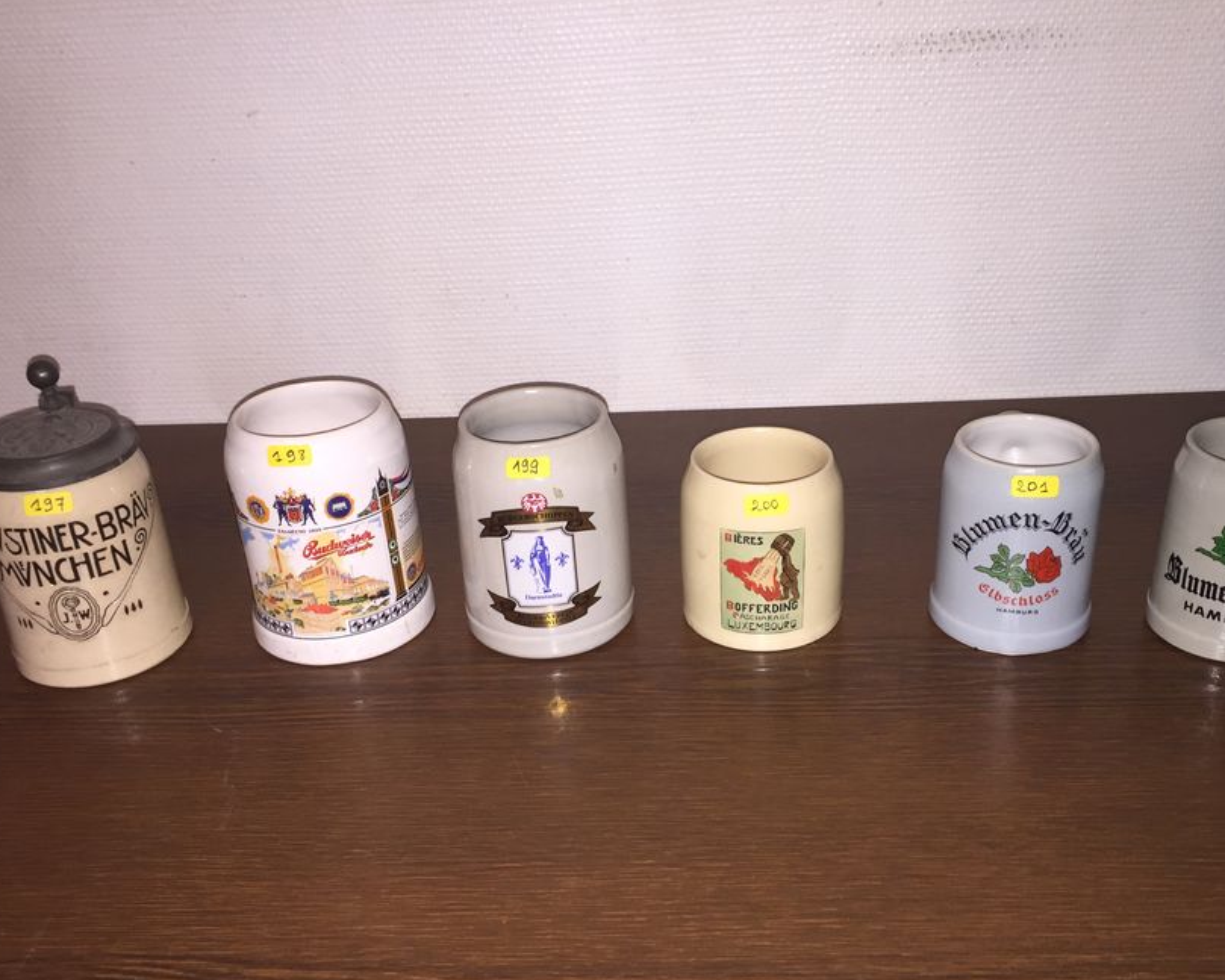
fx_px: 1269
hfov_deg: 51.5
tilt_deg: -30.3
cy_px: 559
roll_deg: +2.3
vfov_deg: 42.1
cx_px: 637
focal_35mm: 35
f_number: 2.2
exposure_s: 1/20
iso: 50
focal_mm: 4.15
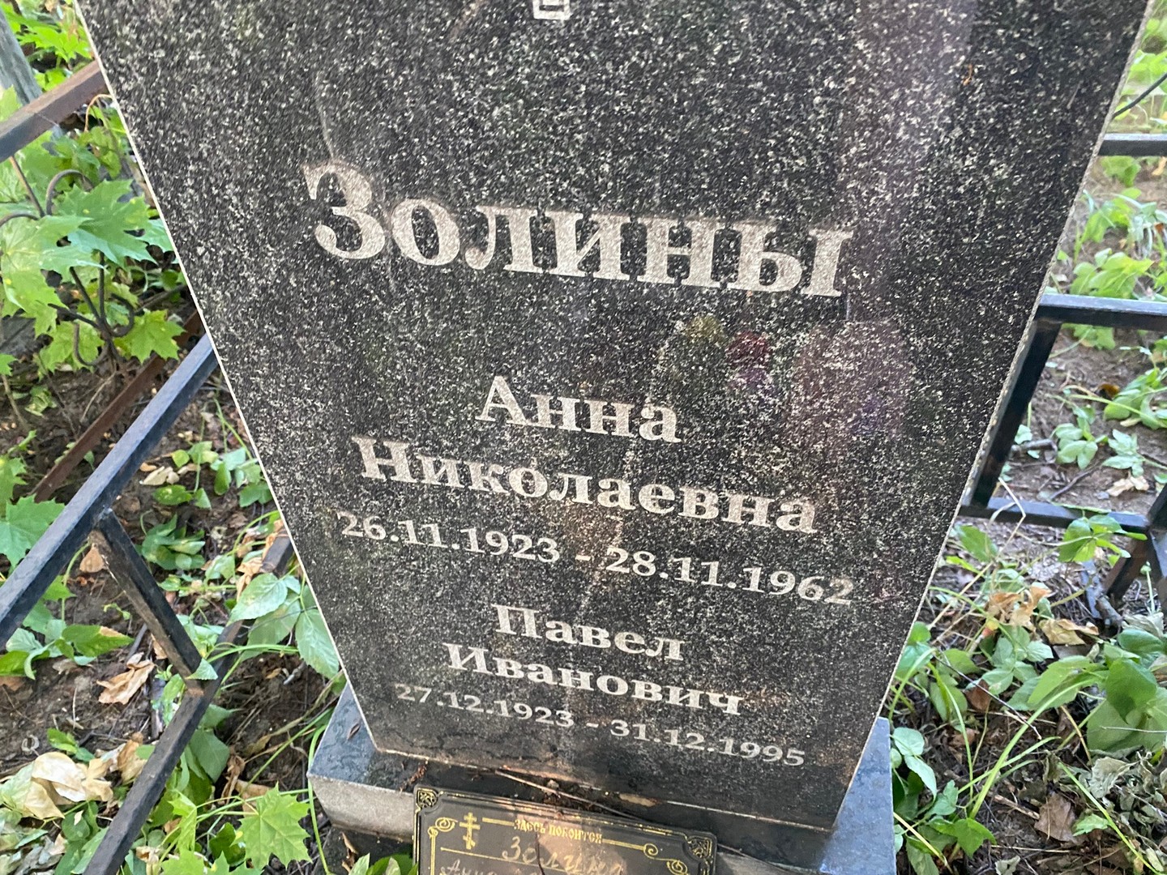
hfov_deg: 67.3
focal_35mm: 26
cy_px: 438
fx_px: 877
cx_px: 584
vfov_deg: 53.1
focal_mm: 4.25
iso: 500
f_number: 1.8
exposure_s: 1/45
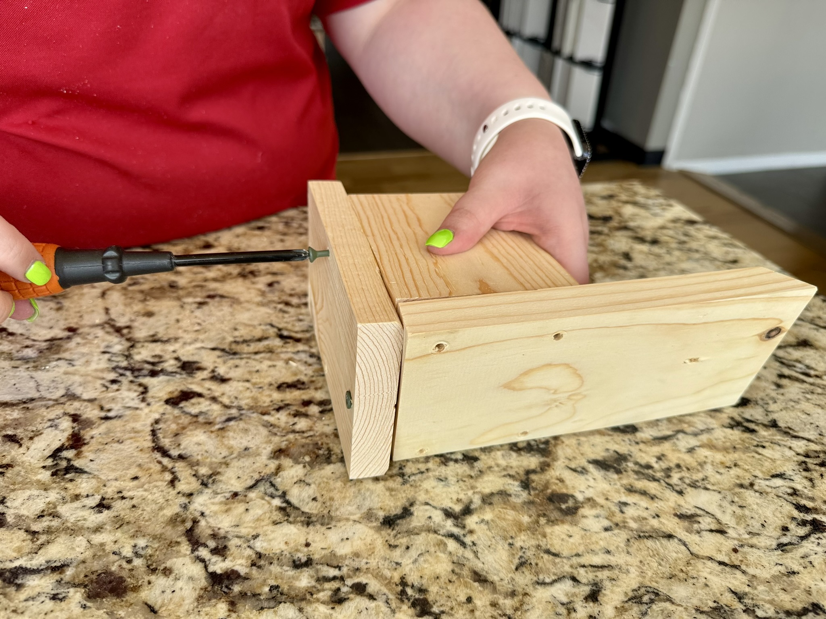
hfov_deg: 71.6
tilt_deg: -33.2
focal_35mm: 24
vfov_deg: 56.8
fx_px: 573
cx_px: 413
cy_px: 310
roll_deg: -3.3
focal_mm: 6.76
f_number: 1.78
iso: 80
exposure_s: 1/707
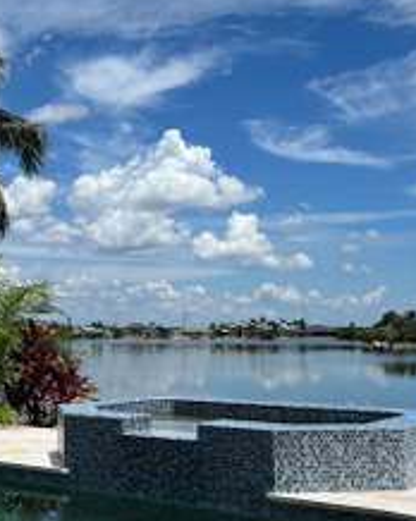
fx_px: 863
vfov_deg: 33.6
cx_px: 136
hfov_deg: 26.9
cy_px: 289
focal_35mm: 56
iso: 50
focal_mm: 5.7
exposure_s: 1/8696
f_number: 1.5
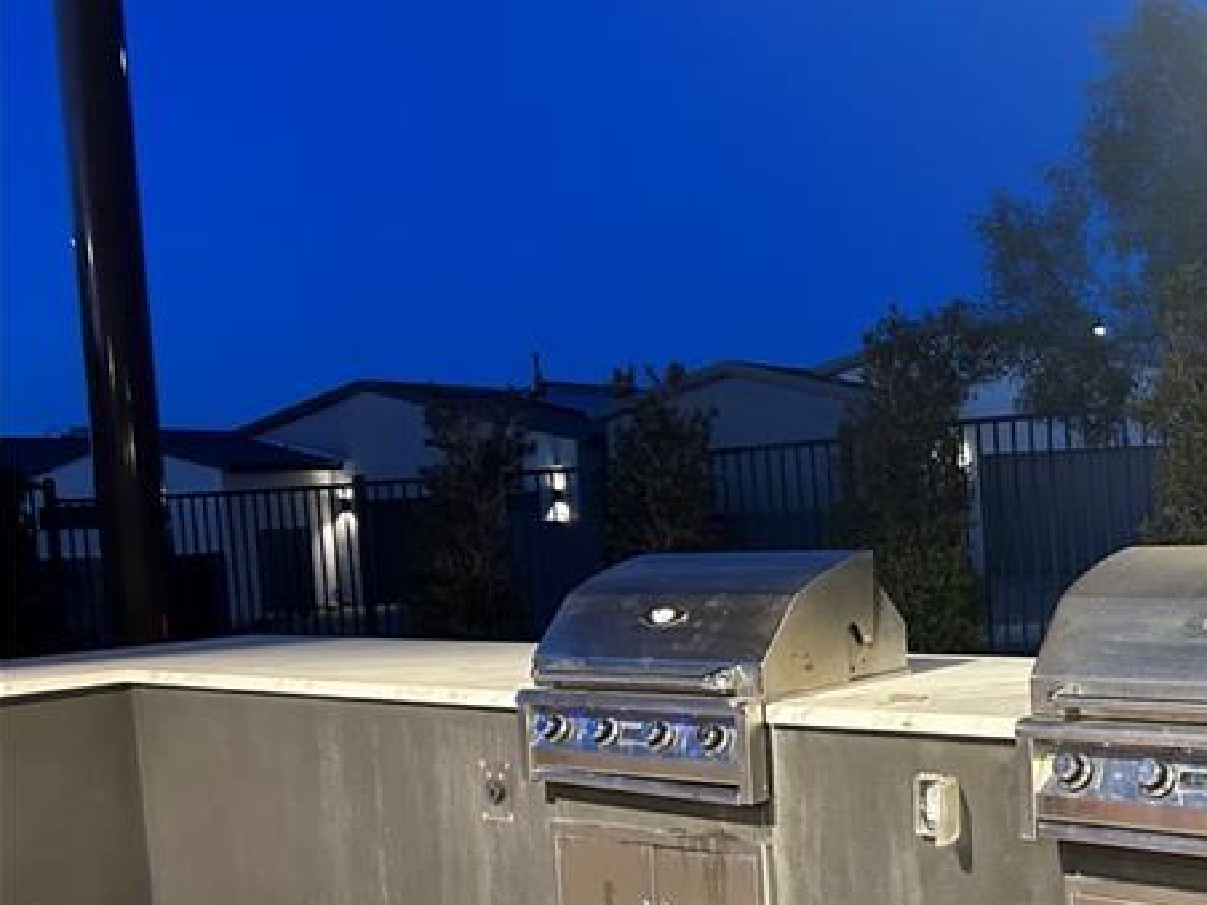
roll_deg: +2.8
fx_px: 1604
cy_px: 603
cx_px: 1065
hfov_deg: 38.6
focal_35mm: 46
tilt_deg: -3.4
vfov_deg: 31.3
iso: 250
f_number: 1.5
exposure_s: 1/60
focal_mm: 5.7
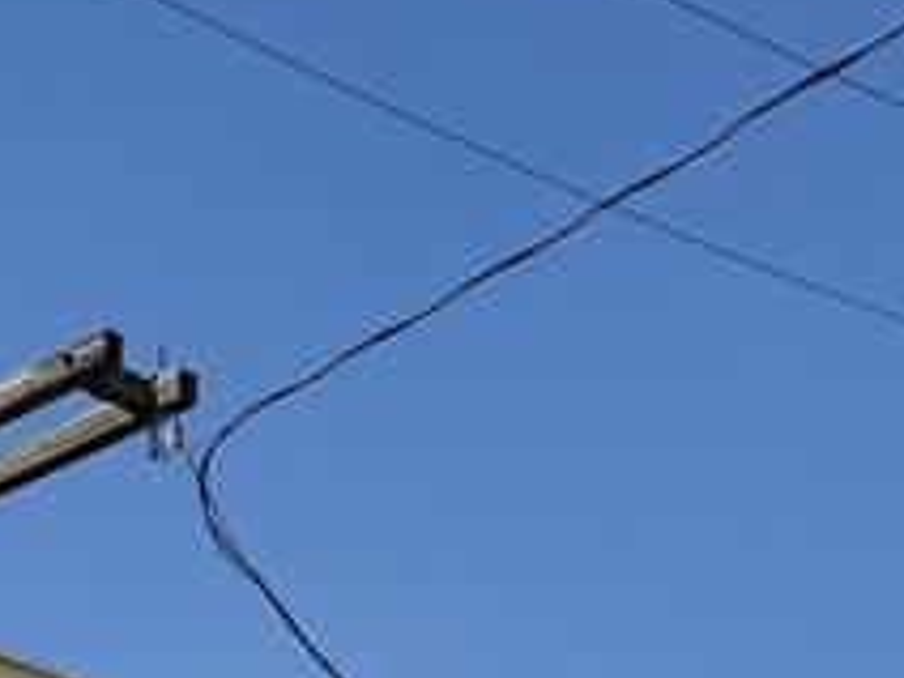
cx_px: -763
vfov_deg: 11.3
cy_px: 1437
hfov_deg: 14.7
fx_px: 3029
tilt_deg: +11.9
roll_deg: -1.6
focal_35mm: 116
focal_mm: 6.76
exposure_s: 1/6711
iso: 80
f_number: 1.78
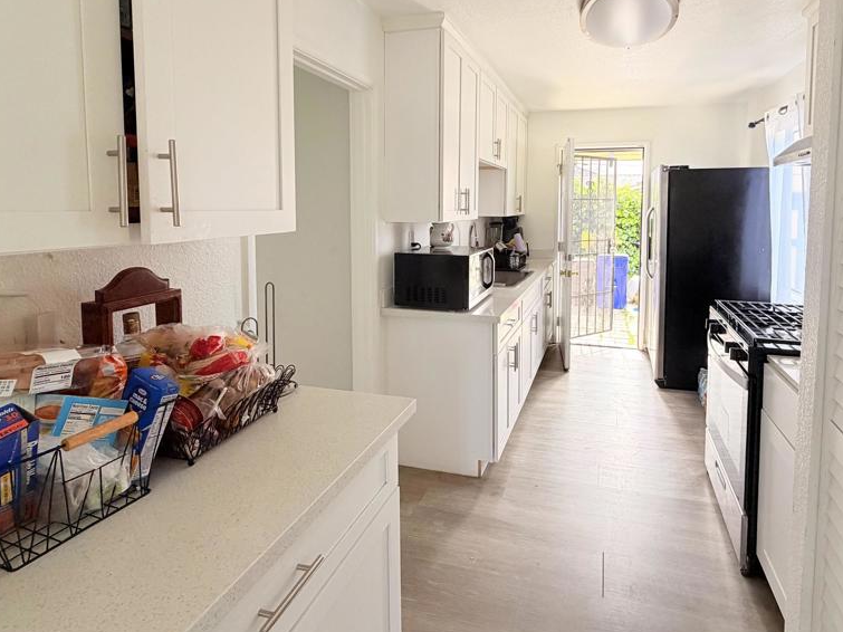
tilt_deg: -4.1
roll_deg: +0.1
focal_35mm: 19
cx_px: 489
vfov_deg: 67.6
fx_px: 463
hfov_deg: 84.0
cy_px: 237
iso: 125
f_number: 2.2
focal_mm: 2.22
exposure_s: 1/121
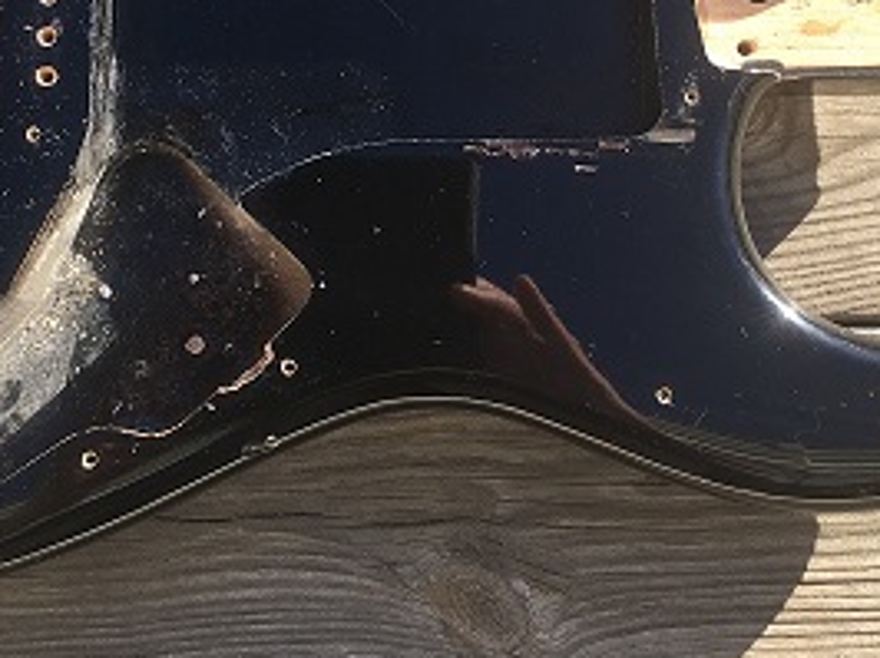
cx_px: 329
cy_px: -7
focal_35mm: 66
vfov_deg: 21.4
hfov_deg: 29.3
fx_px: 1676
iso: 25
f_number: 2.2
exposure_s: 1/283
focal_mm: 4.15
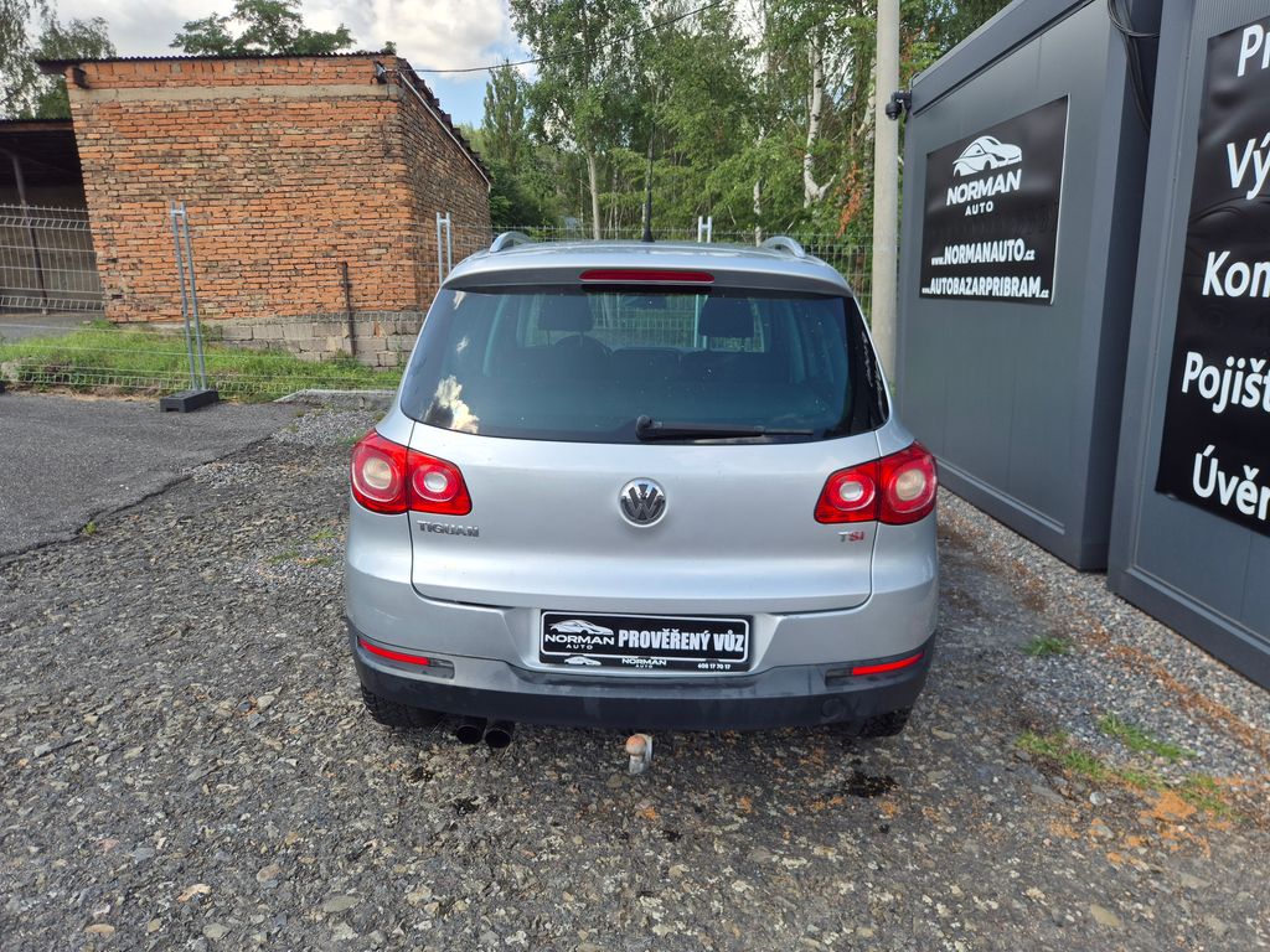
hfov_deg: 73.9
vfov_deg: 58.9
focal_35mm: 23
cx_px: 635
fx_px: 844
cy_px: 476
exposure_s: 1/734
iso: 25
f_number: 1.8
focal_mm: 5.4
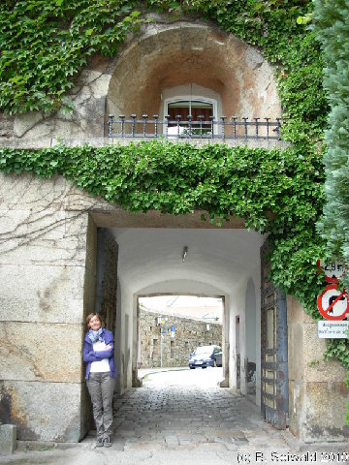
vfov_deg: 49.0
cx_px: 174
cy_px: 232
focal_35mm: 38
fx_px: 511
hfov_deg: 37.7
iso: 79
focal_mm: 6.3
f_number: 2.9
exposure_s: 1/69.7
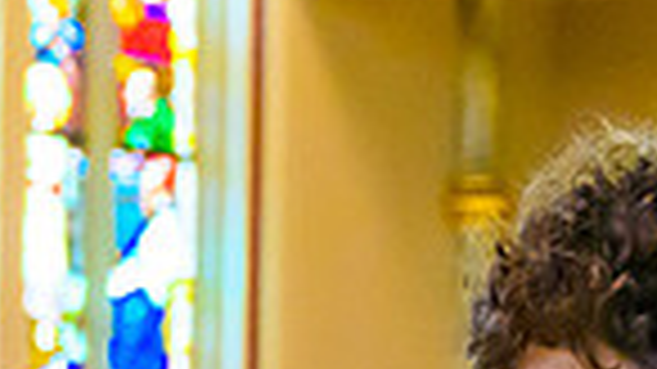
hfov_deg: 8.2
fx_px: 4597
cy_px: 953
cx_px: 237
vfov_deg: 4.5
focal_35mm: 264
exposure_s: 1/125
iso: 3200
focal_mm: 35
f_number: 2.8
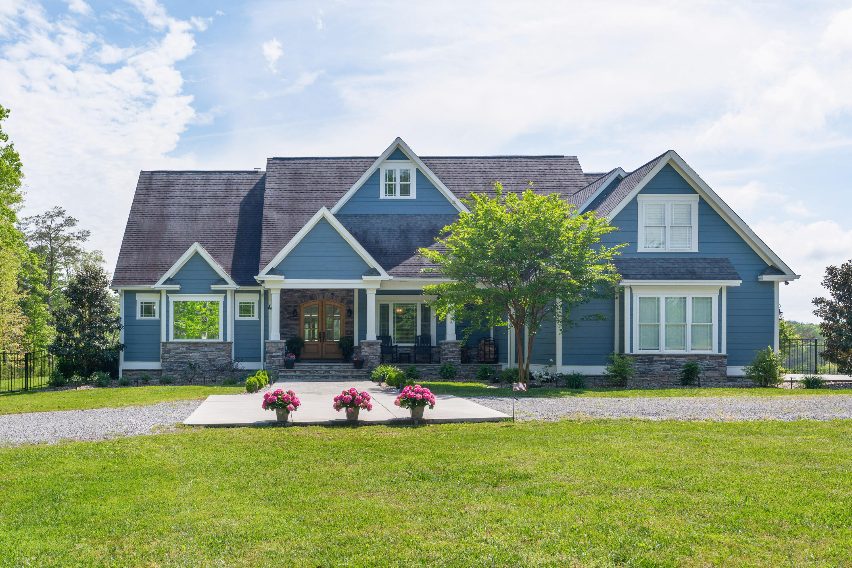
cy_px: 284
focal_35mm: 35
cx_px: 426
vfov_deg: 37.8
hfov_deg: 54.4
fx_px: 828
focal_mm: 35
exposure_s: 1/400
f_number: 7.1
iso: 320
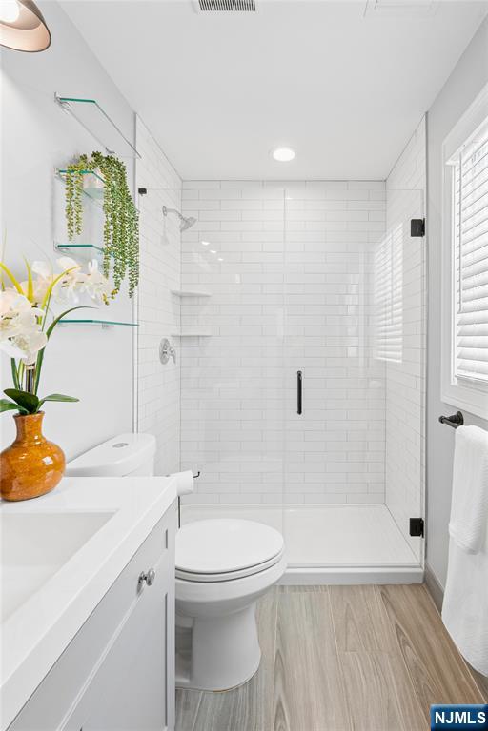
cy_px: 366
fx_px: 325
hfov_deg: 73.7
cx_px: 244
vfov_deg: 96.7
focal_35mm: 16
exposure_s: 1/60
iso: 800
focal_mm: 16
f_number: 9
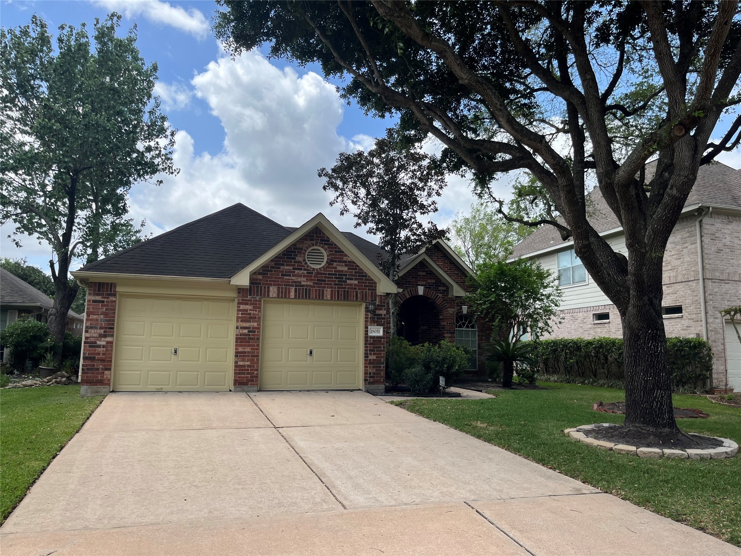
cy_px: 278
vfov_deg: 53.1
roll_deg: +0.5
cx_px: 370
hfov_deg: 67.3
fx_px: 557
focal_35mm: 26
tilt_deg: +8.7
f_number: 1.6
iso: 50
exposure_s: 1/2309
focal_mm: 5.1
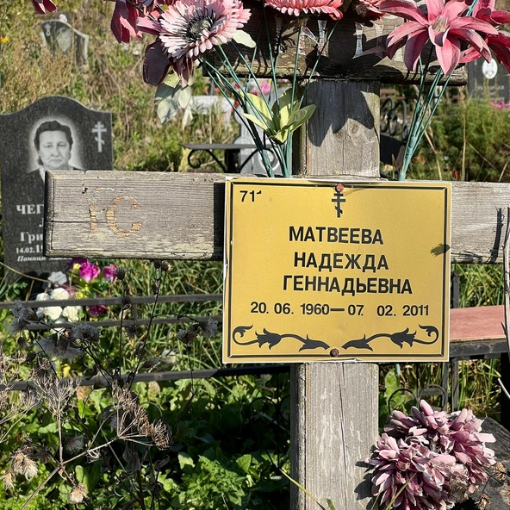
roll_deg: +1.0
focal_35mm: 92
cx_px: 308
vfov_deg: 18.9
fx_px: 1534
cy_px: 257
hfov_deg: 18.9
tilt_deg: -8.4
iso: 32
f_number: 2.8
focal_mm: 9
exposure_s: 1/430
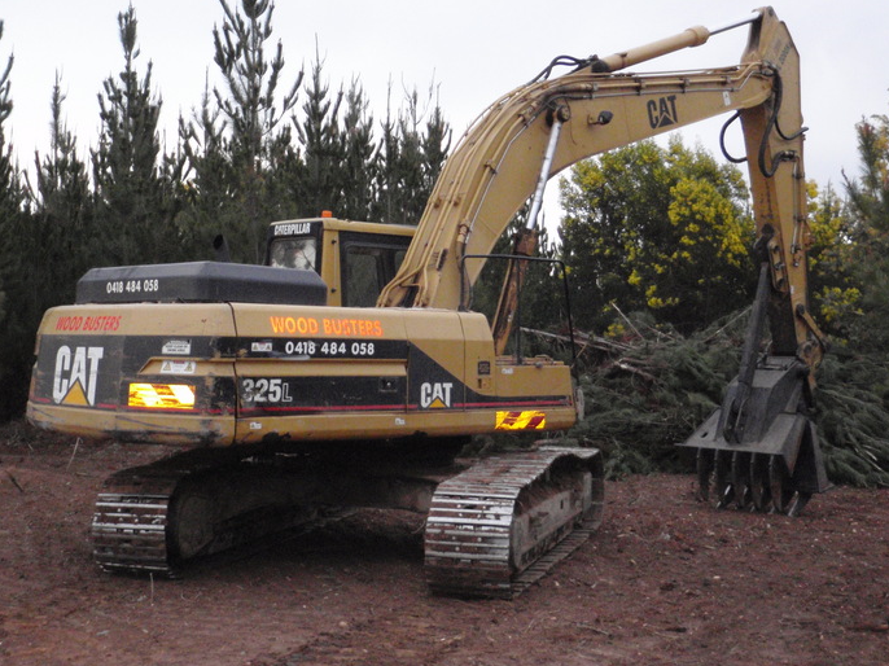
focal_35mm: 49
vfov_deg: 29.6
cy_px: 290
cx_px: 469
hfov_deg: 38.9
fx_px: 1258
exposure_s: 1/40
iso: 640
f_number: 4.3
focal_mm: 7.57
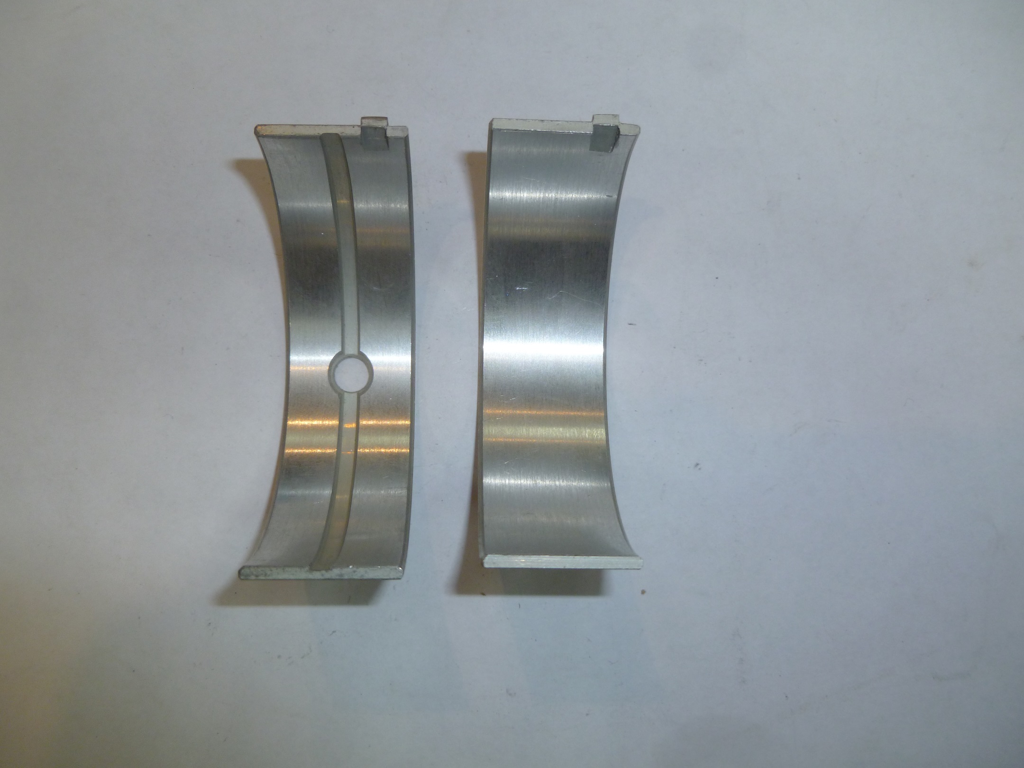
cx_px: 512
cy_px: 384
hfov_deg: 63.4
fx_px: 828
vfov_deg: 49.7
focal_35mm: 28
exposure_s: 1/30
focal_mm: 5
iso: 125
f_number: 3.3
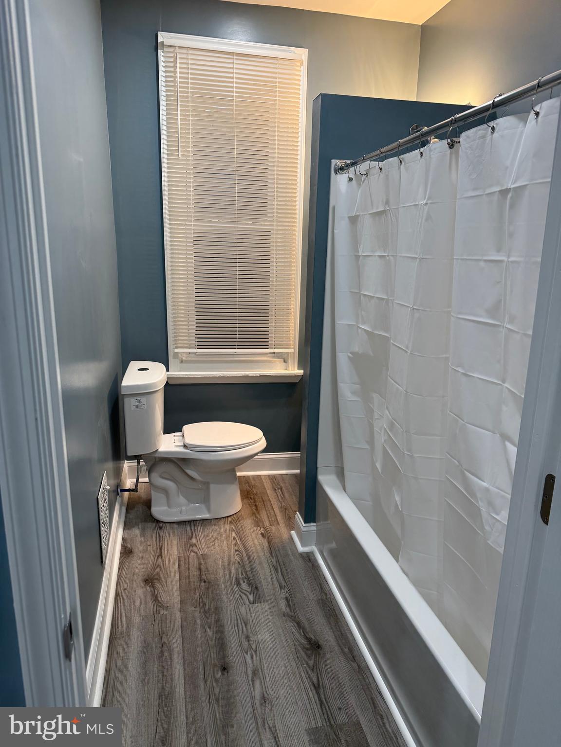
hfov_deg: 56.8
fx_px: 519
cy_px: 374
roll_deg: -0.7
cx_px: 280
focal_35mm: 24
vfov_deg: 71.6
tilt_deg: -12.3
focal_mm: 6.76
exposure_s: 1/120
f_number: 1.78
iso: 160
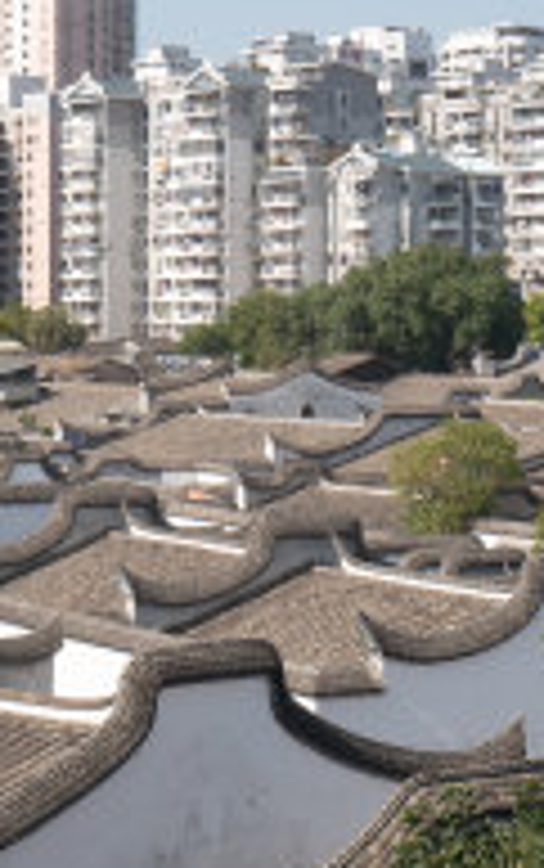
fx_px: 2675
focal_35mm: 113
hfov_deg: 11.6
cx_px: 103
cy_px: 477
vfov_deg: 18.4
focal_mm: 35
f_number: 8
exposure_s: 1/400
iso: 200
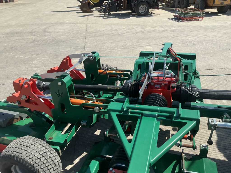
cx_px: 116
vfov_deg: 49.7
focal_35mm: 28
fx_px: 187
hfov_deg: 63.4
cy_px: 86
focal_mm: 3
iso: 25
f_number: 1.8
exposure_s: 1/1250
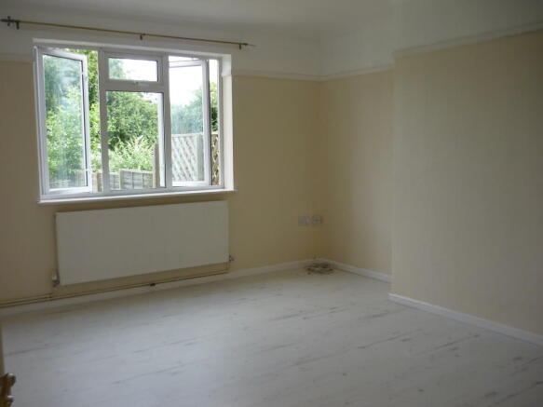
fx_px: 518
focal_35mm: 33
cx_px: 272
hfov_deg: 55.4
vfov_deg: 42.9
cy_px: 204
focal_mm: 5.5
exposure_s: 1/160
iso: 100
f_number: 2.8
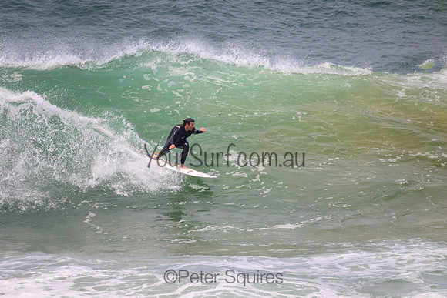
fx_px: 8912
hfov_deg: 2.9
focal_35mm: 718
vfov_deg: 1.9
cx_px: 204
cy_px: 136
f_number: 11
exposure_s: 1/2000
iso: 900
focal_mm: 660
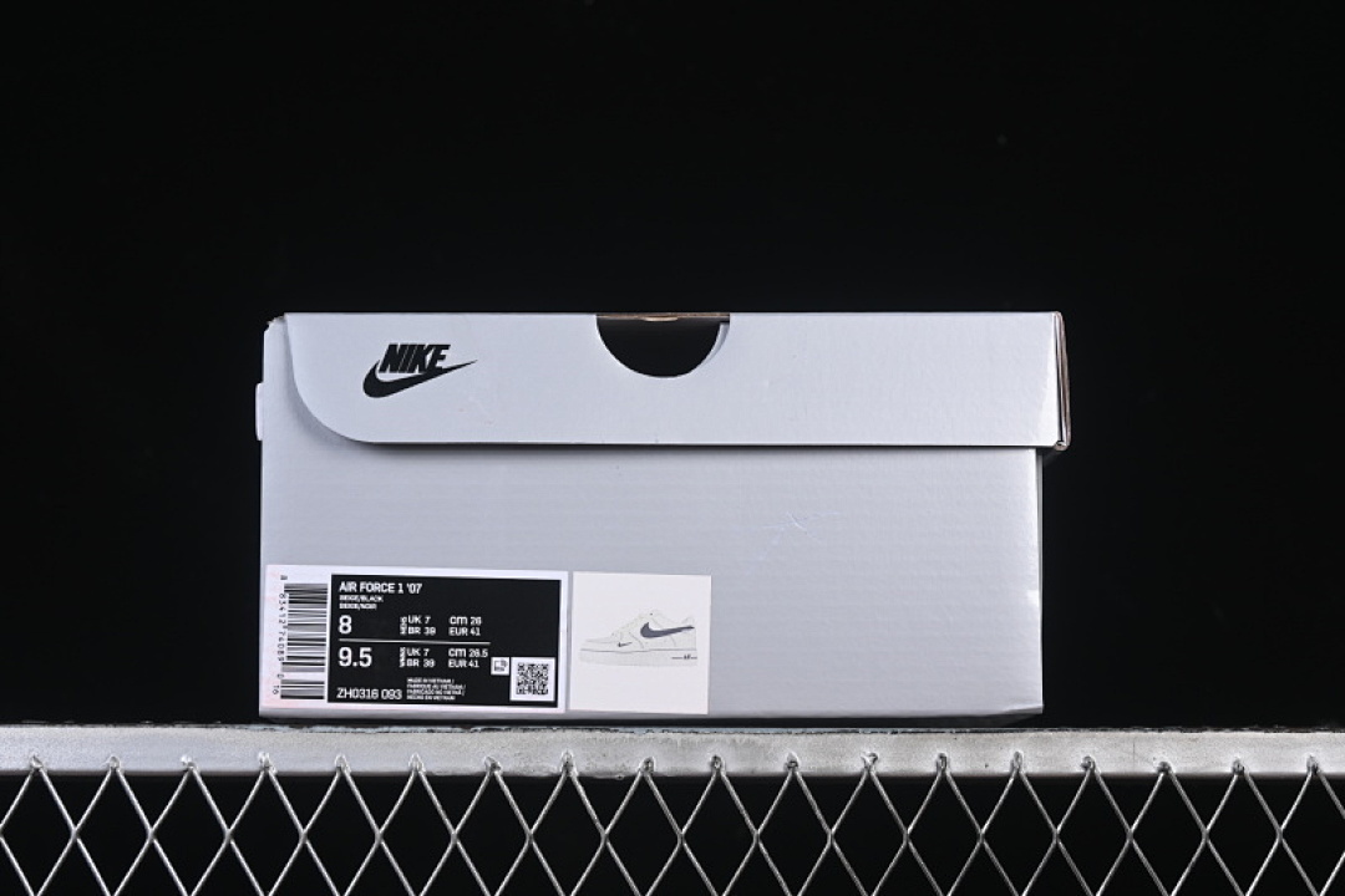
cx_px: 672
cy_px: 448
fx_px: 2802
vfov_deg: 18.2
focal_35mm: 75
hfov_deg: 27.0
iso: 160
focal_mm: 50
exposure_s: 1/100
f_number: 8
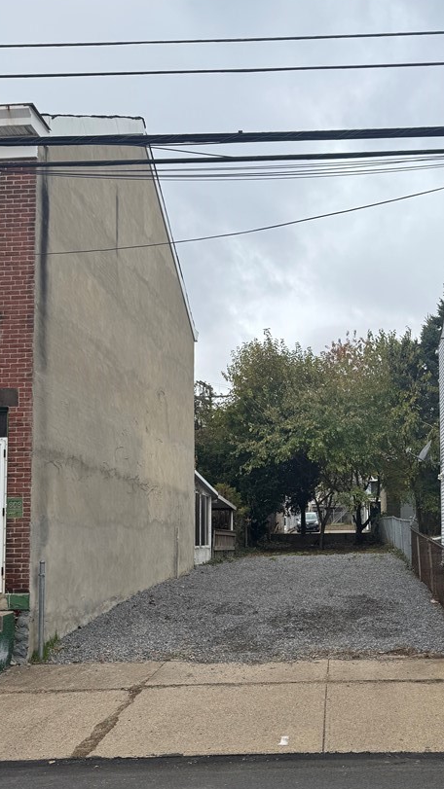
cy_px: 491
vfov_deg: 58.8
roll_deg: -0.2
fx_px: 691
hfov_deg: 35.2
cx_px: 303
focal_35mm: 33
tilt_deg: +2.1
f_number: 1.78
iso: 80
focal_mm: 6.76
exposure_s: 1/2252
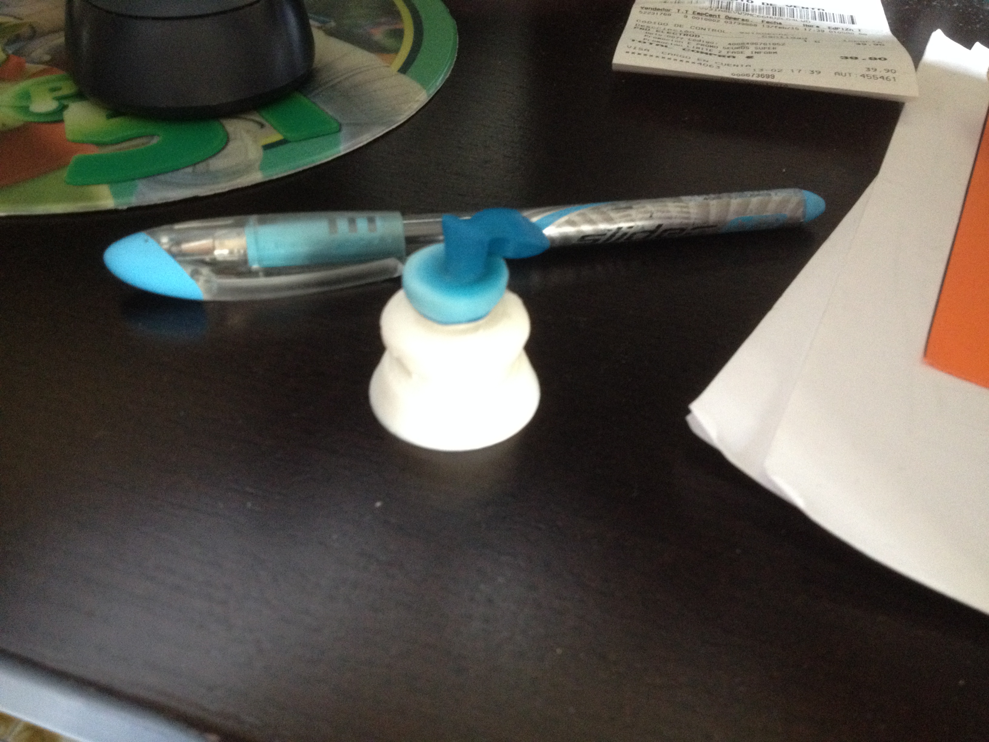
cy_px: 371
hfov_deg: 52.6
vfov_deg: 40.7
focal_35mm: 35
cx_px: 494
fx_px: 1000
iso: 400
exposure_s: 1/17
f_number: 2.4
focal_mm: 4.28
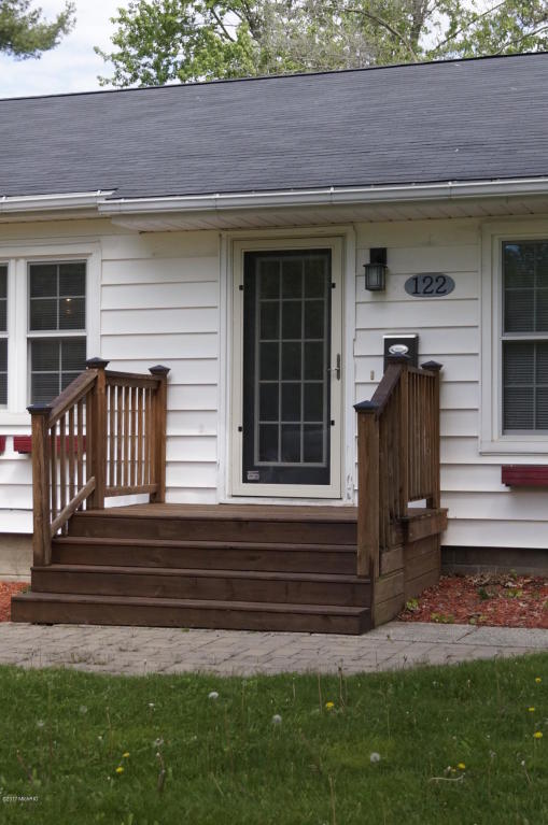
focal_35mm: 52
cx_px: 274
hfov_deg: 25.7
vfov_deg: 37.9
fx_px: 1202
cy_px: 412
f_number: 5.6
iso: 800
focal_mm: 35
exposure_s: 1/2000
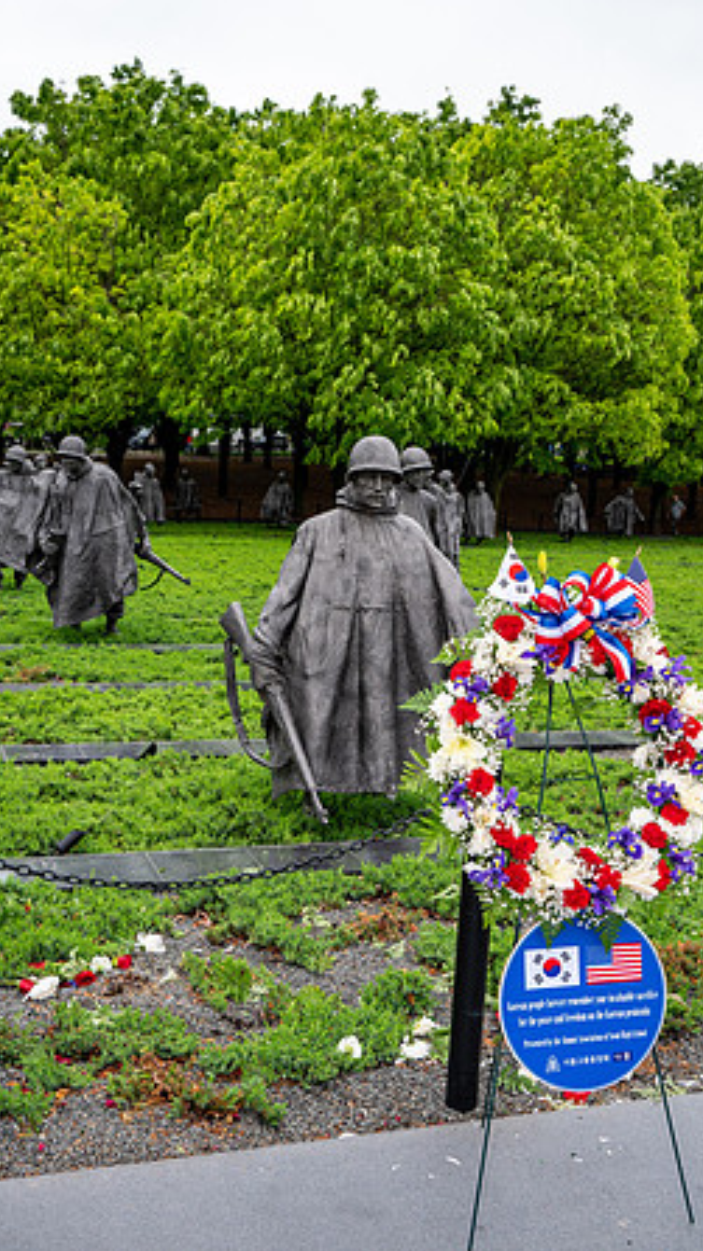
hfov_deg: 30.4
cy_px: 624
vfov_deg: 51.6
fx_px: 1294
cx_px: 352
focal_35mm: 39
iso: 1000
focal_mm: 37
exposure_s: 1/640
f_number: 8
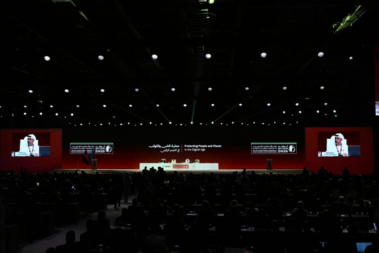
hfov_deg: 47.4
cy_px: 126
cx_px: 190
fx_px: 432
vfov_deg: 32.6
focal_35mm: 41
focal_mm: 41
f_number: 7.1
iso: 6400
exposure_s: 1/500
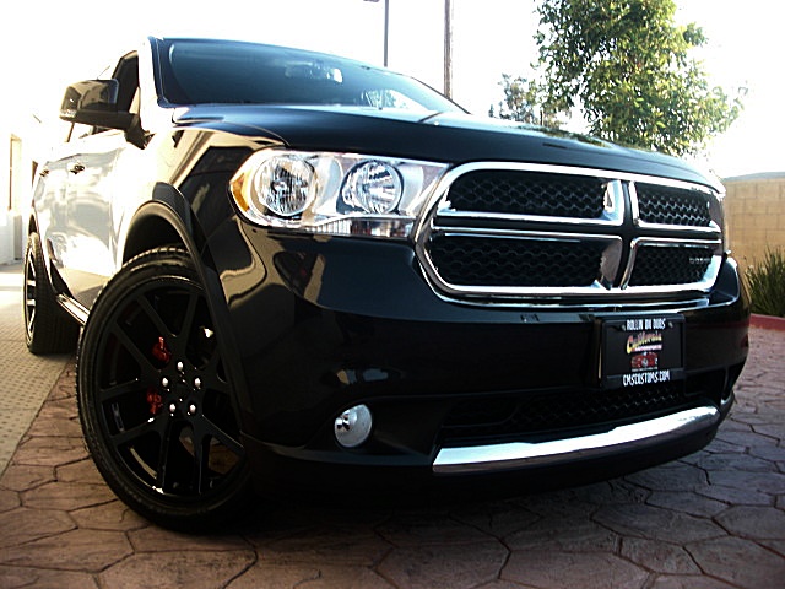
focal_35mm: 36
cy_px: 294
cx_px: 392
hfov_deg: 51.4
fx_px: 816
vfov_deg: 39.7
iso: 50
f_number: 2.8
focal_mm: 6.3
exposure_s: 1/100
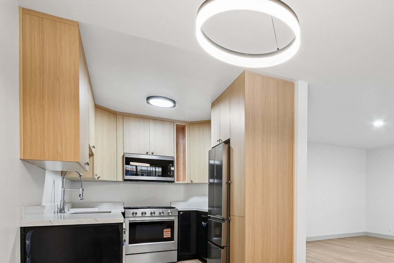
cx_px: 280
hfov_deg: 70.3
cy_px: 201
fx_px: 263
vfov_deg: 50.7
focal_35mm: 24
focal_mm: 13
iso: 250
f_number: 8
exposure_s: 1/3.33
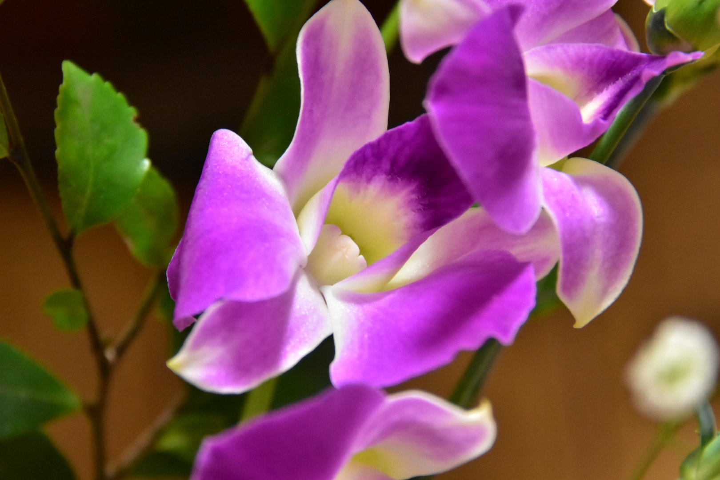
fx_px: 7499
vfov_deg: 3.7
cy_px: 240
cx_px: 360
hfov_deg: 5.5
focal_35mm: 375
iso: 3200
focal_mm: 250
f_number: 5.6
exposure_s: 1/15
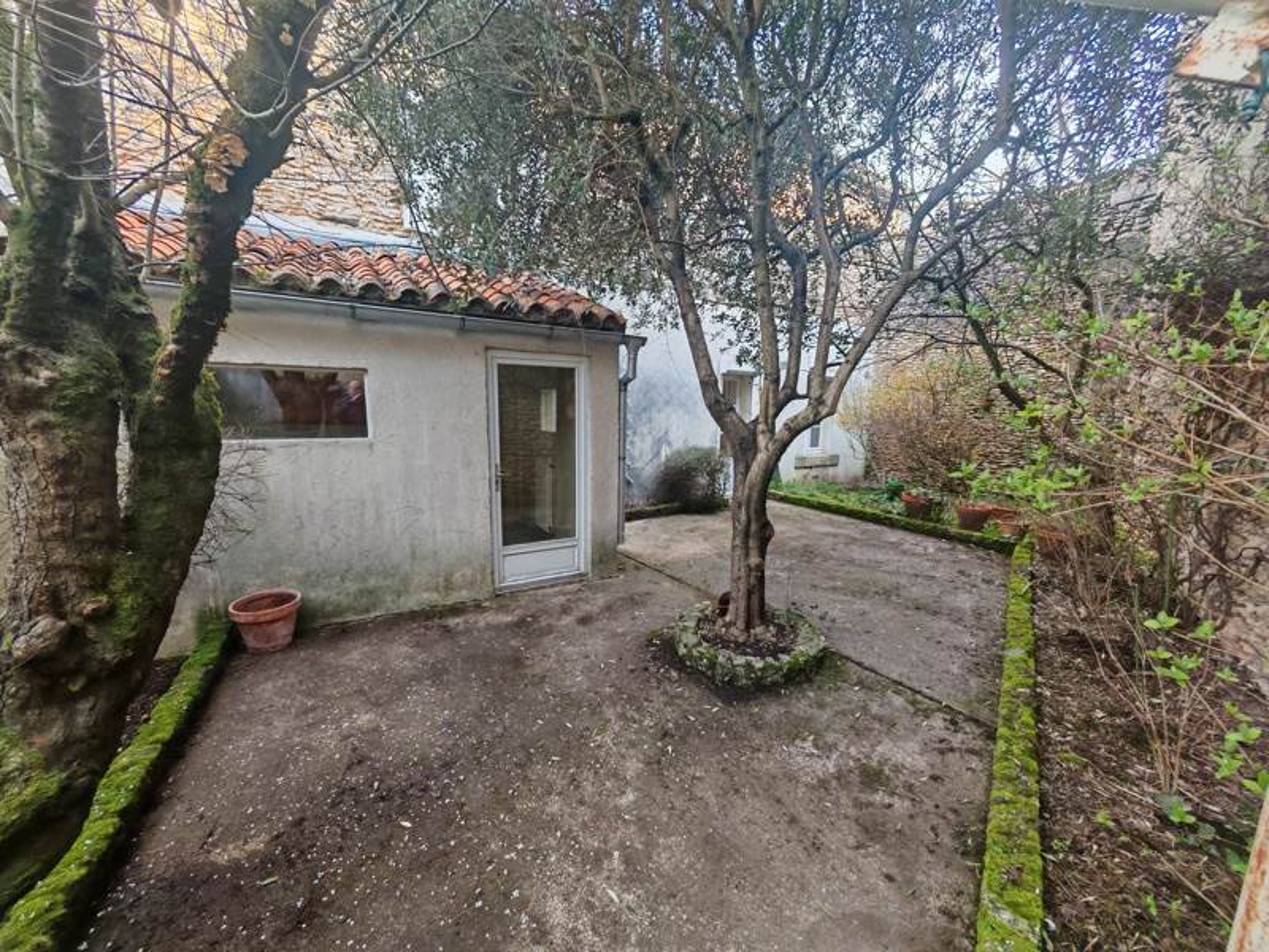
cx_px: 634
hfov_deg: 106.2
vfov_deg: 89.9
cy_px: 476
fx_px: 477
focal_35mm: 13
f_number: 2
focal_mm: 1.82
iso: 64
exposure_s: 1/100
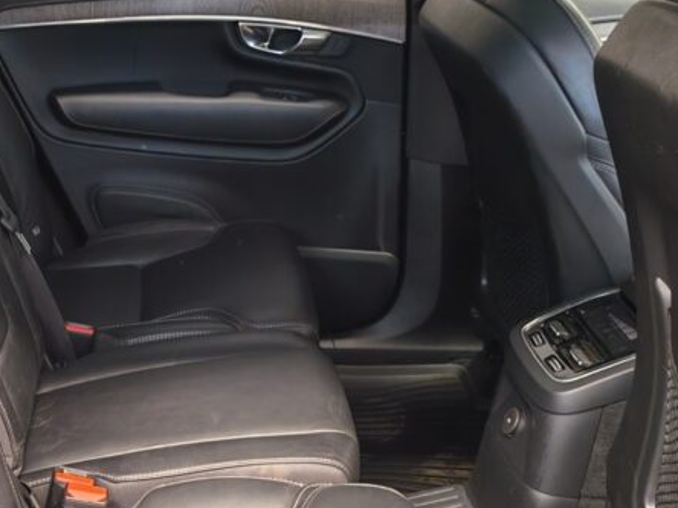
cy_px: 343
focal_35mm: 53
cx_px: 137
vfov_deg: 27.3
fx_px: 1038
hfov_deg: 35.0
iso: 320
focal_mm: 5.4
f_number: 1.6
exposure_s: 1/33
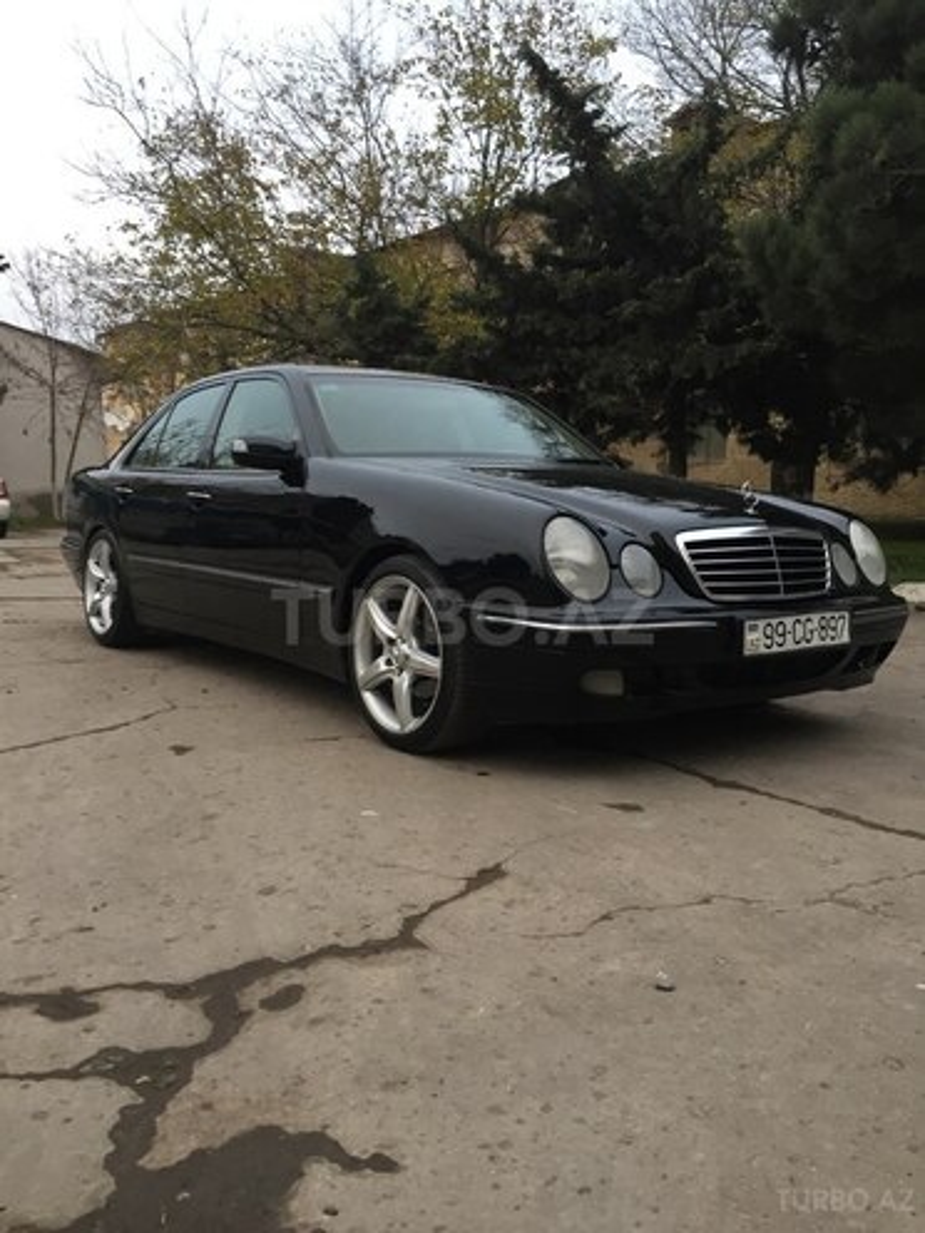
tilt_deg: -4.2
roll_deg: -1.1
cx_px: 462
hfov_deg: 48.2
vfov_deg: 61.7
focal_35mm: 29
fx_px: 1033
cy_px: 616
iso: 80
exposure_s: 1/33
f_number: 2.2
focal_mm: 4.15
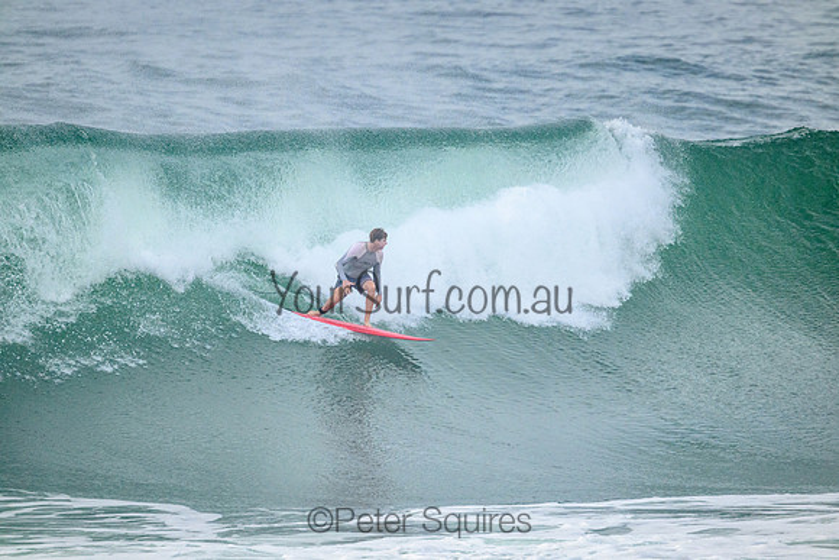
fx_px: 14452
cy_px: 280
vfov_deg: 2.2
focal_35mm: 620
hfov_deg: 3.3
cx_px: 420
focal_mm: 620
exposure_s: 1/2500
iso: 1800
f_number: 11
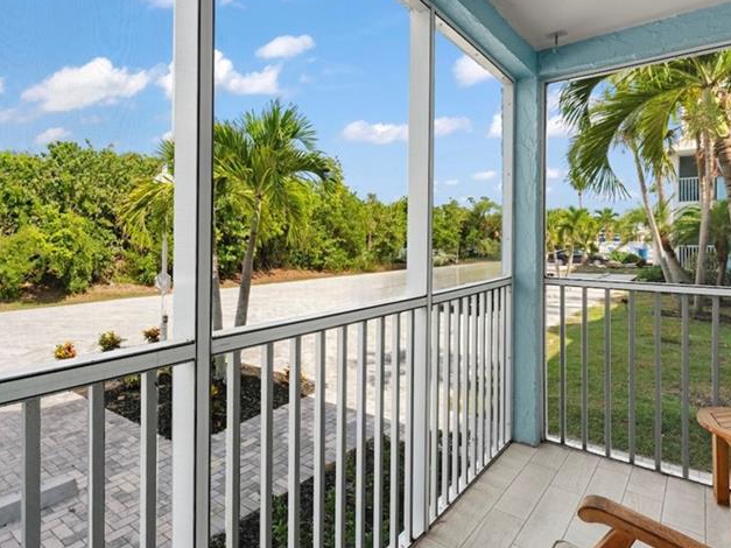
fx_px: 464
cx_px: 307
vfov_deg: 60.9
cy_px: 238
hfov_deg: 75.8
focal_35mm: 22
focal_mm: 14
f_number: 13
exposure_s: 1/60
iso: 400
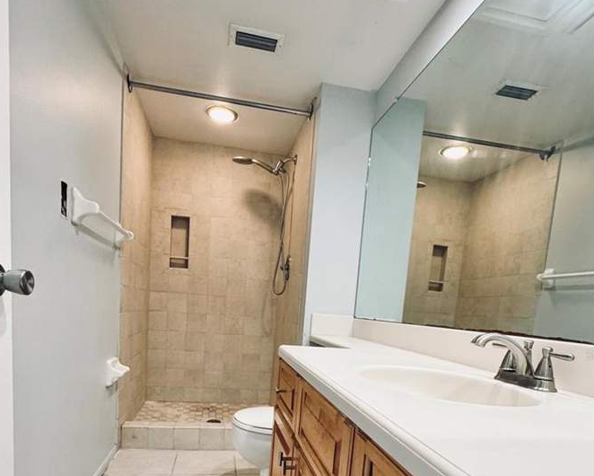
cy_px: 354
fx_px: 387
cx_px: 284
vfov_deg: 59.9
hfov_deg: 75.0
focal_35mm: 22
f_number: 2.2
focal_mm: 2.22
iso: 250
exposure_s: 1/120
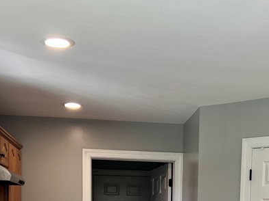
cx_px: 164
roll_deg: -1.3
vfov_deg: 20.1
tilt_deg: -3.3
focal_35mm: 68
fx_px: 528
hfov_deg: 28.5
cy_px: 247
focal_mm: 5.7
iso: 64
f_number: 1.5
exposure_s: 1/120
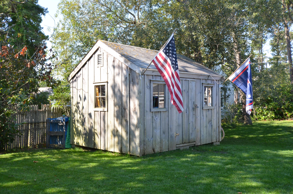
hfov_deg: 53.2
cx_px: 146
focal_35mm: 36
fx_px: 292
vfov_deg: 36.7
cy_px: 97
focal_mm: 24
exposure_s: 1/200
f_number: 8
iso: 640
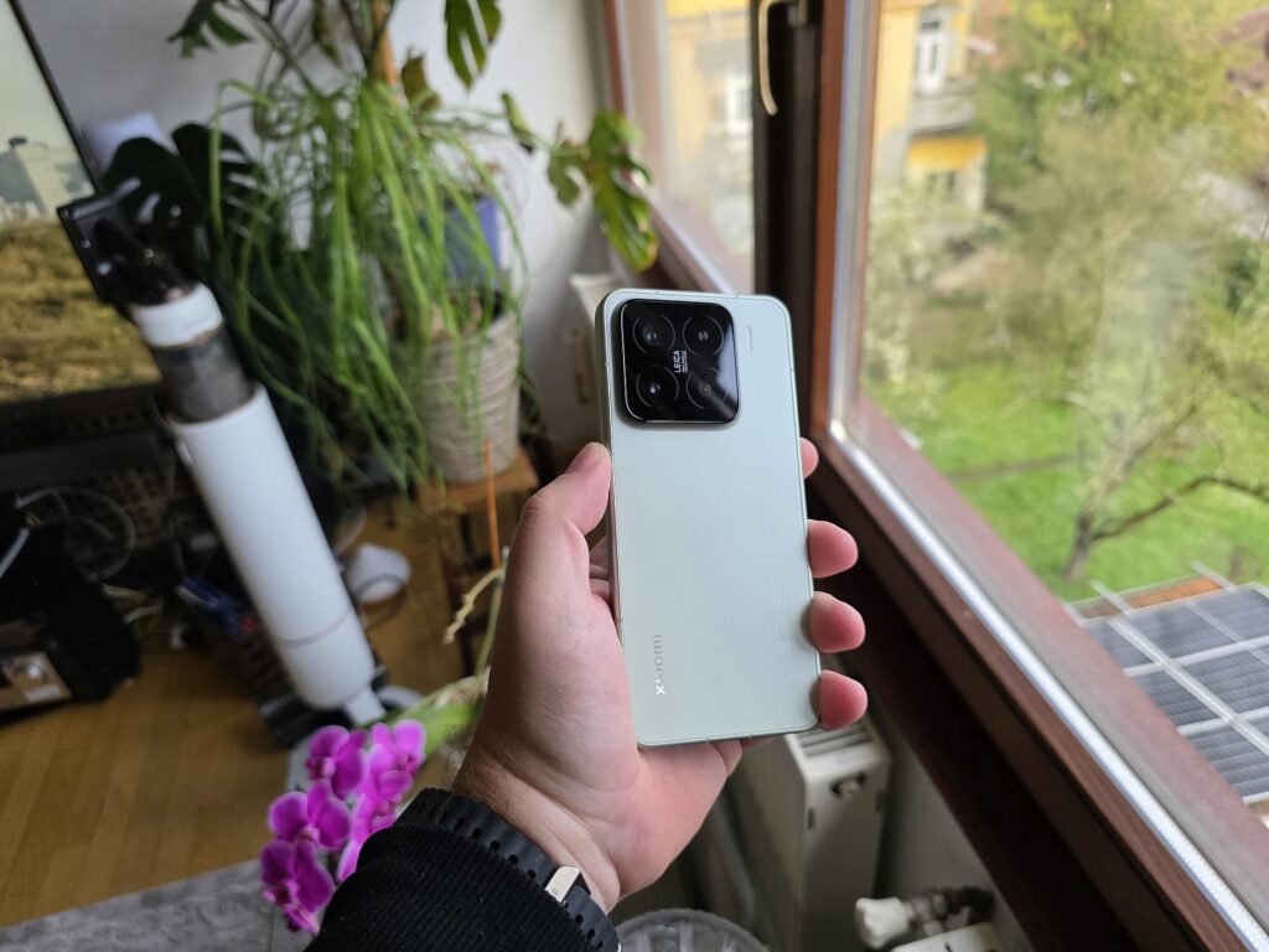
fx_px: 843
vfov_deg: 58.9
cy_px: 476
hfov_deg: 73.9
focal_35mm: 23
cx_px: 634
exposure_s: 1/180
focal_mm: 6.3
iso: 160
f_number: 1.7
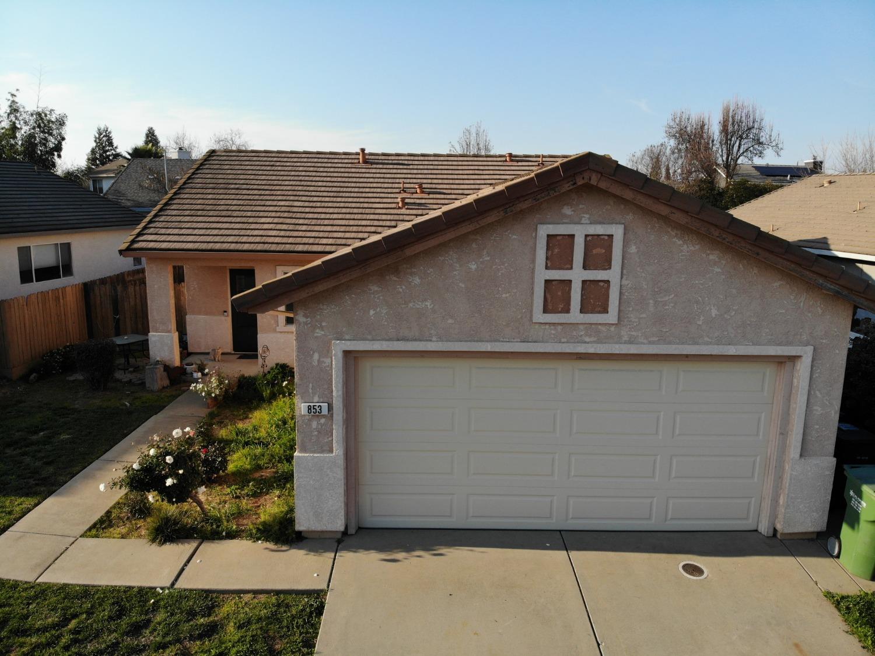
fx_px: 606
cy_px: 328
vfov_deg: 56.8
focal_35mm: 24
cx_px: 438
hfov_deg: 71.6
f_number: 2.8
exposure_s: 1/701
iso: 100
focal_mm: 4.5
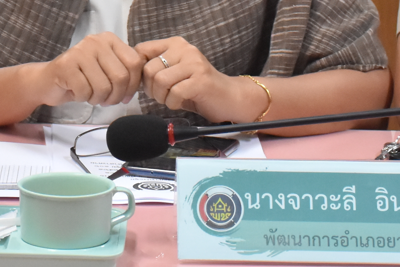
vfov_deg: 6.0
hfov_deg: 9.0
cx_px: 126
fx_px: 2533
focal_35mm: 228
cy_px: -134
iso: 2000
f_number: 7.1
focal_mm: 40
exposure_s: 1/200
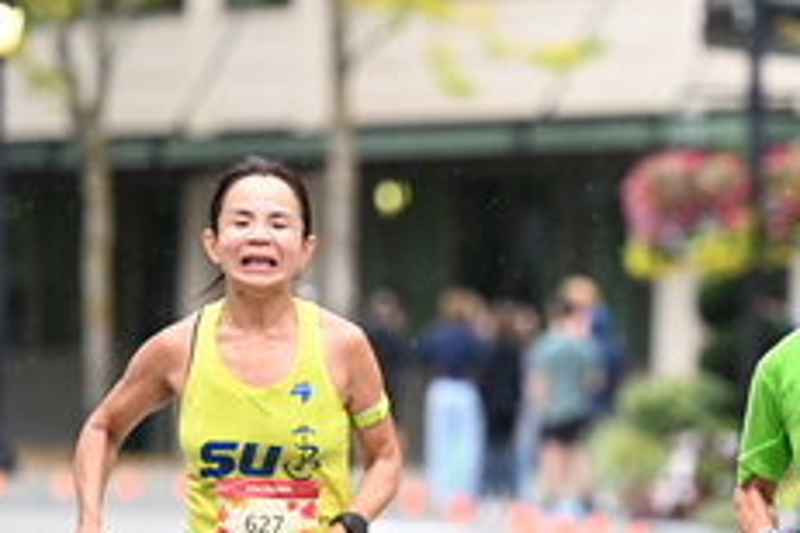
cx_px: 630
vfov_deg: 3.8
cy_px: 410
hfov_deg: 5.8
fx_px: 7933
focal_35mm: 357
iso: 1250
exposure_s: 1/1250
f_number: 2.8
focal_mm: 150
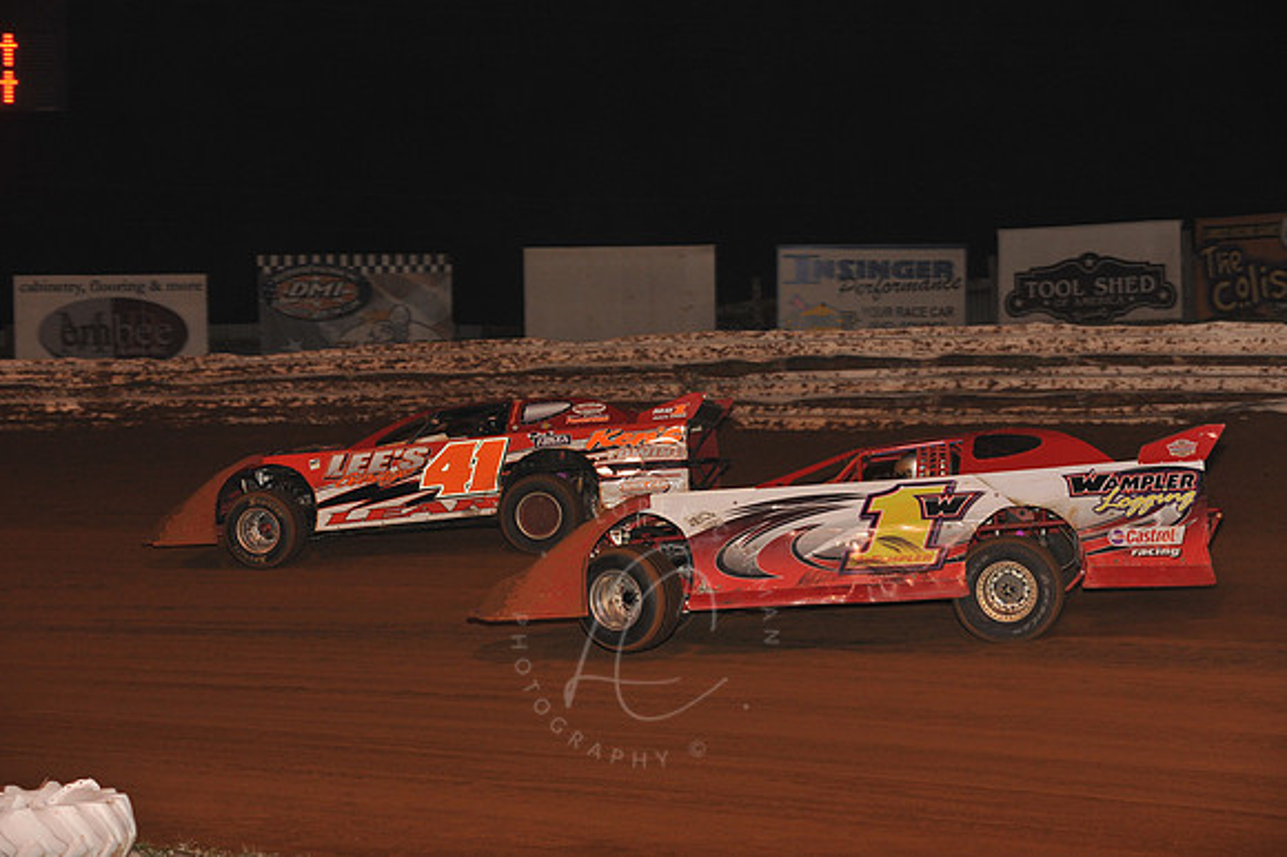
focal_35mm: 112
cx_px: 644
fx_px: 4002
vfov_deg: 12.2
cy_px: 428
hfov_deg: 18.3
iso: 1250
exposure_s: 1/320
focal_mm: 112
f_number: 6.3
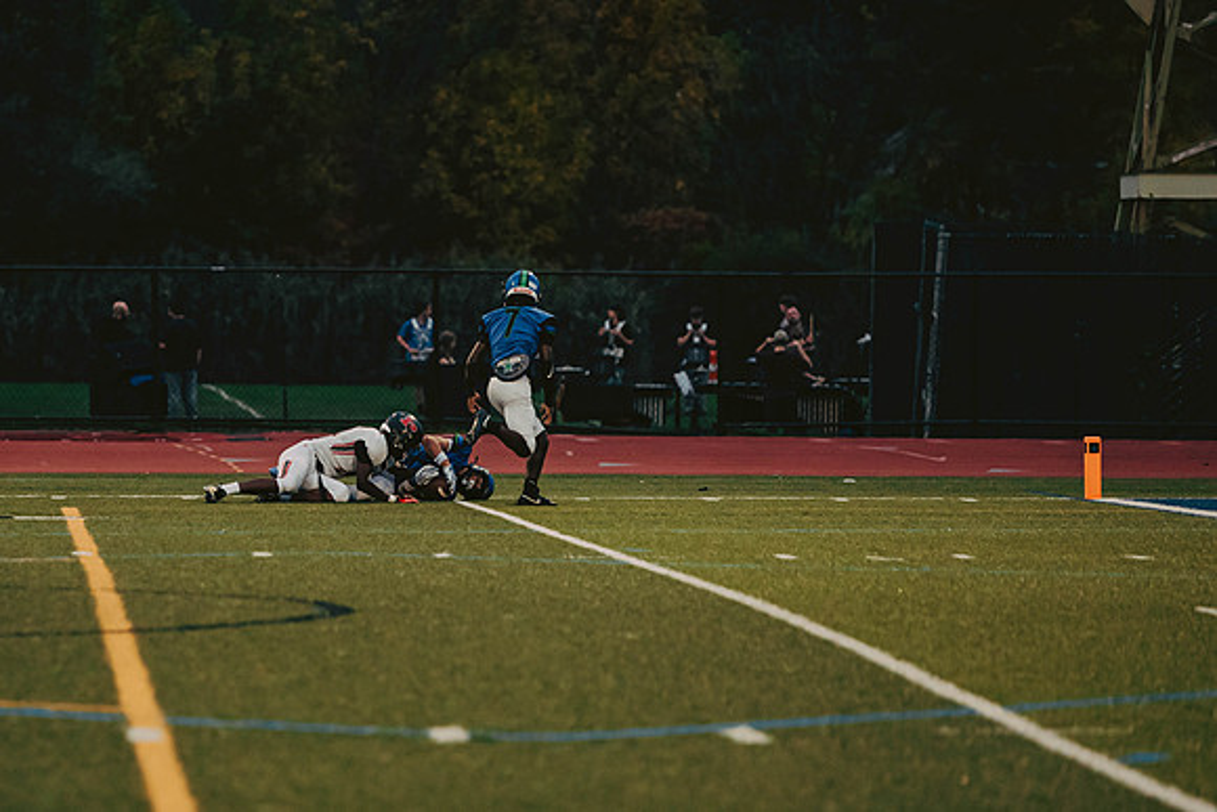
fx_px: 8107
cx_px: 337
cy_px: 376
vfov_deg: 5.7
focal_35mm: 240
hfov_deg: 8.6
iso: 2000
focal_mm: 165
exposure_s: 1/1250
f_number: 2.8
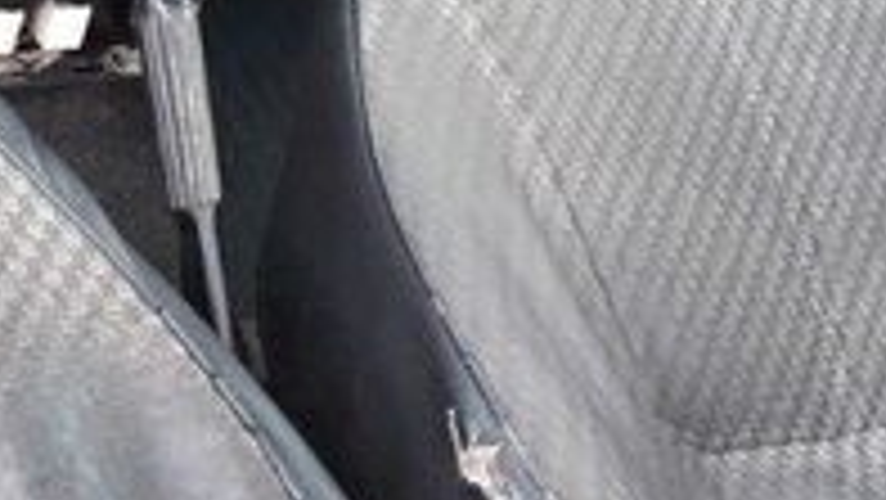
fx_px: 2397
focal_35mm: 102
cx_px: 432
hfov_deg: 20.9
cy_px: -349
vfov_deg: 11.2
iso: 50
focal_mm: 3.7
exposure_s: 1/33
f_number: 1.9
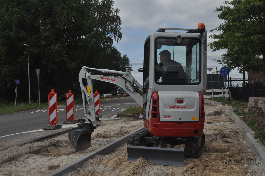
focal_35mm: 52
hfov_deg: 37.9
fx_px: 386
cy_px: 88
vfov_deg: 25.7
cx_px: 132
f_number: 13
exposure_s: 1/640
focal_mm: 35
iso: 640
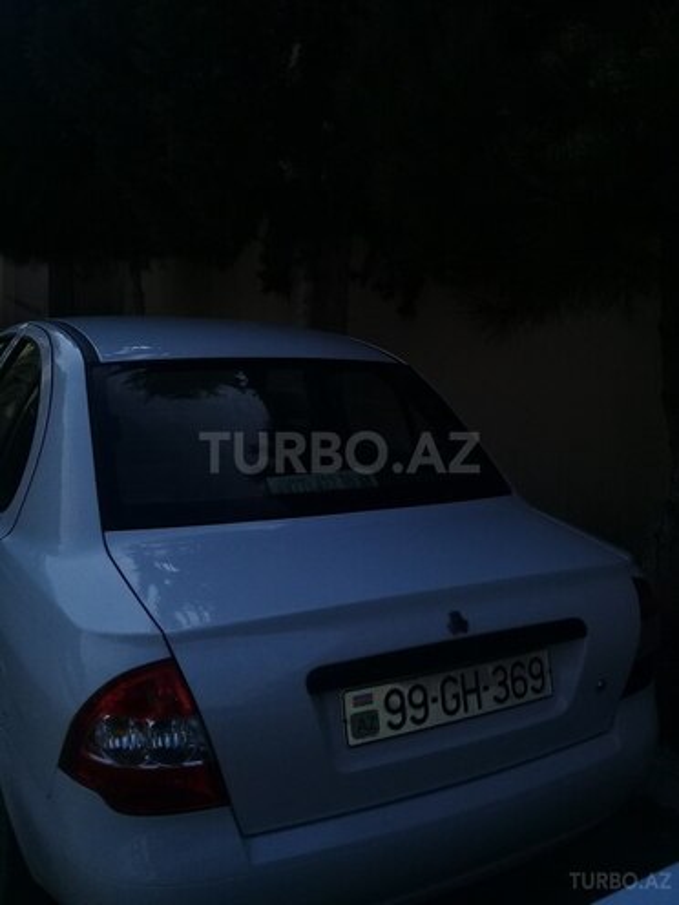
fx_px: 811
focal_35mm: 31
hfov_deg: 45.4
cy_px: 452
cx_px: 340
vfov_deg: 58.4
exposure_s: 1/300
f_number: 2.2
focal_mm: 3.3
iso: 50
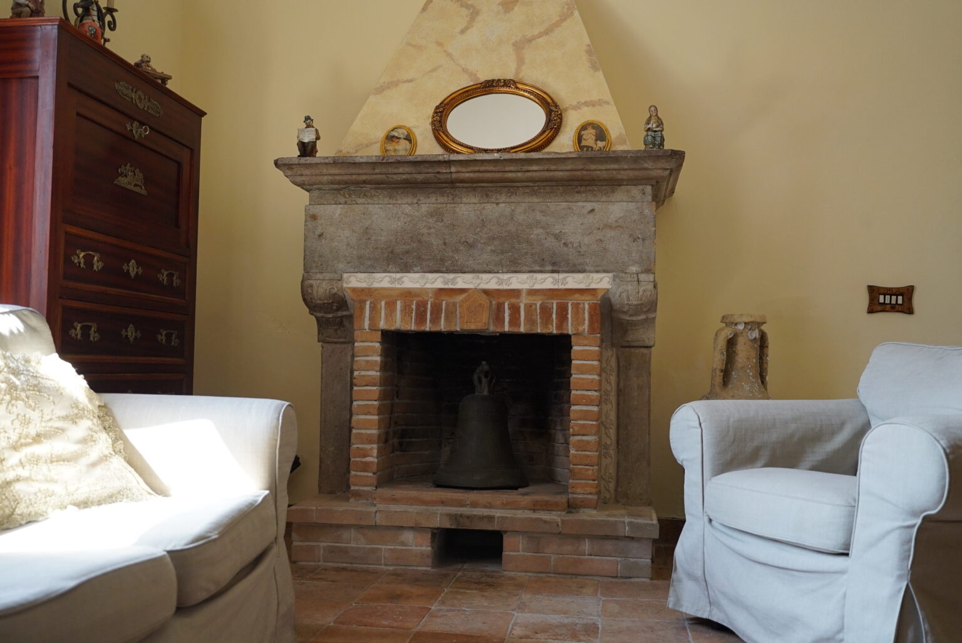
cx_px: 481
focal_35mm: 33
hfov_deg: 57.2
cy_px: 322
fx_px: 882
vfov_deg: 40.0
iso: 1600
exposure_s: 1/160
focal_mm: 33
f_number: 4
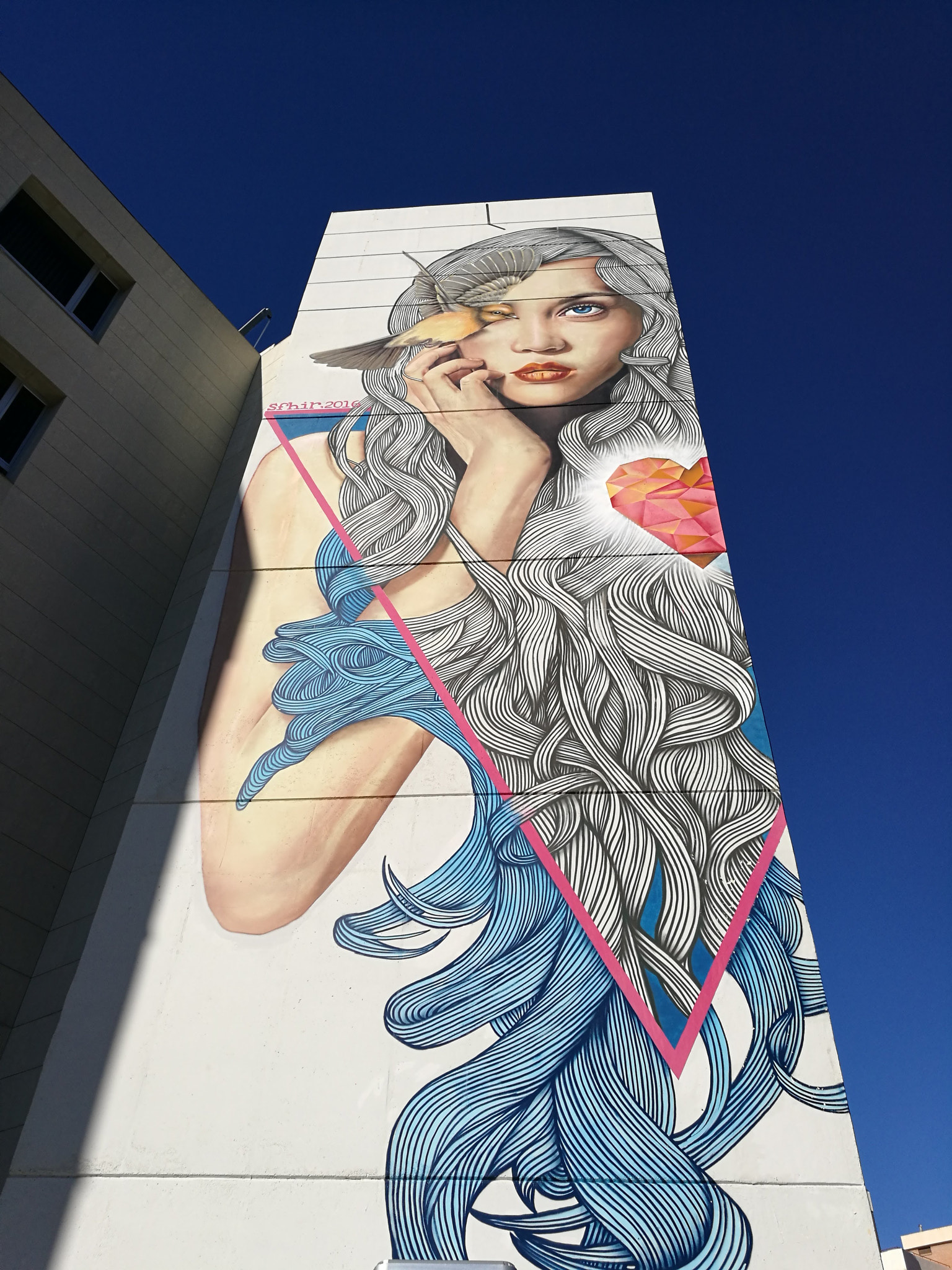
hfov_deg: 51.4
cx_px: 476
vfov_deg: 65.3
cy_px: 635
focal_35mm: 27
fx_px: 990
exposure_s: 1/1642
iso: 50
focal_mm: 4.5
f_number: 2.2
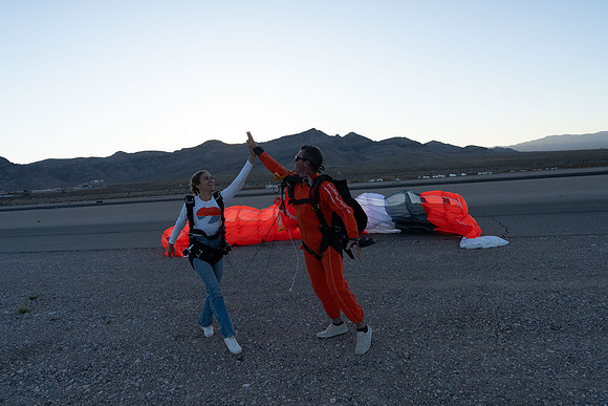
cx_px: 304
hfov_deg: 73.7
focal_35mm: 24
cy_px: 203
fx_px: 405
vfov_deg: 53.2
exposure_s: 1/2000
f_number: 5.6
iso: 1250
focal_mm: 24
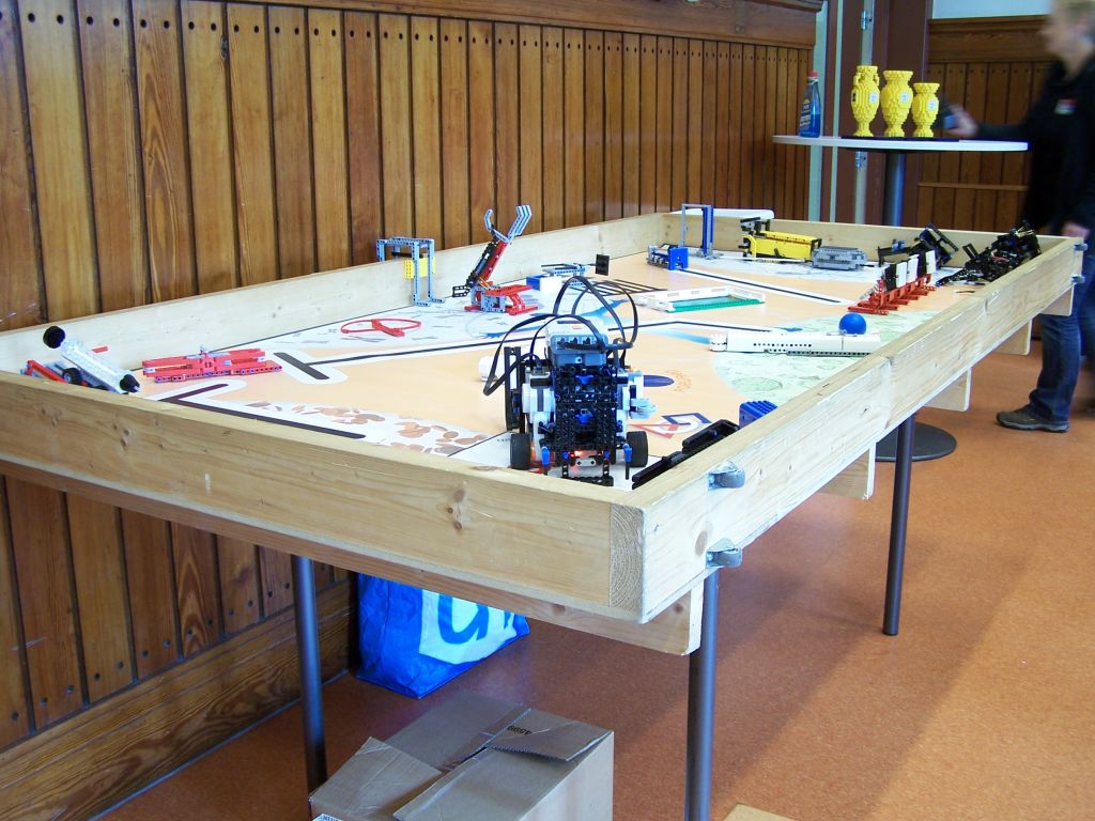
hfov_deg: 49.0
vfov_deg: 37.7
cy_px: 410
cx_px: 548
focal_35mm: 38
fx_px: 1202
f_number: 2.8
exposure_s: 1/8
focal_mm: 6.3
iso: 80
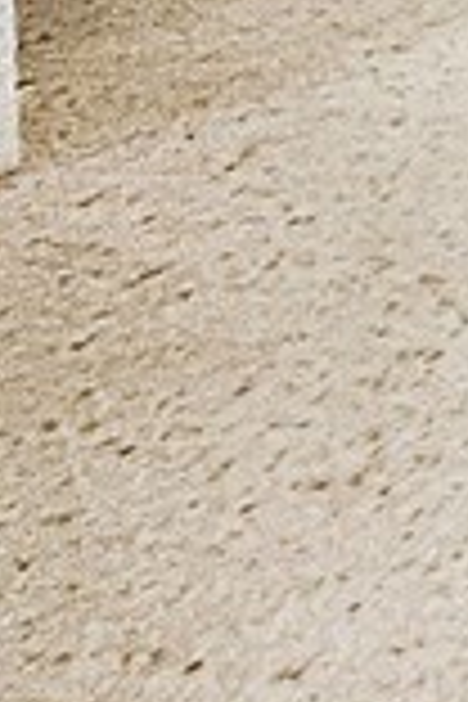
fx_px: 1735
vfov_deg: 17.7
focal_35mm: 89
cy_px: -616
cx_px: 2007
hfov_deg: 7.6
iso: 250
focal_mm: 1.57
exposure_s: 1/60
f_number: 1.8
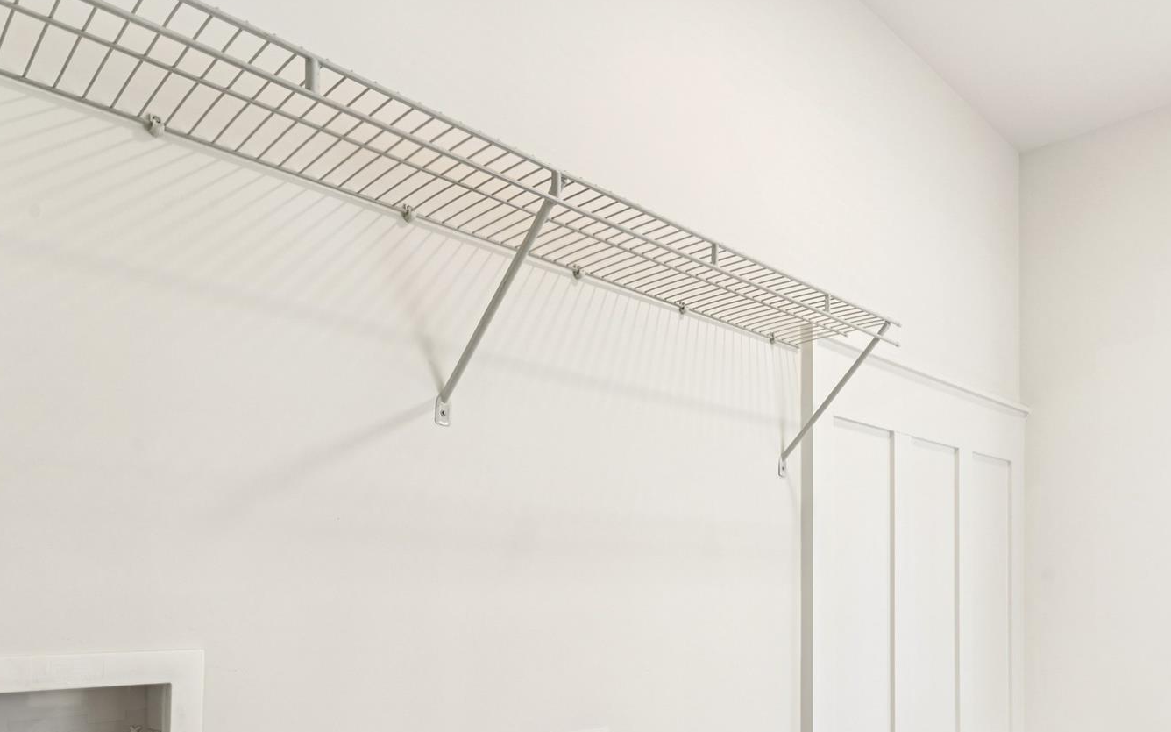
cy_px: 572
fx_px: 818
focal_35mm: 26
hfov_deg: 68.0
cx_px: 831
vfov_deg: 46.0
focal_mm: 16.4
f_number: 11
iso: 100
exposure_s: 1/6
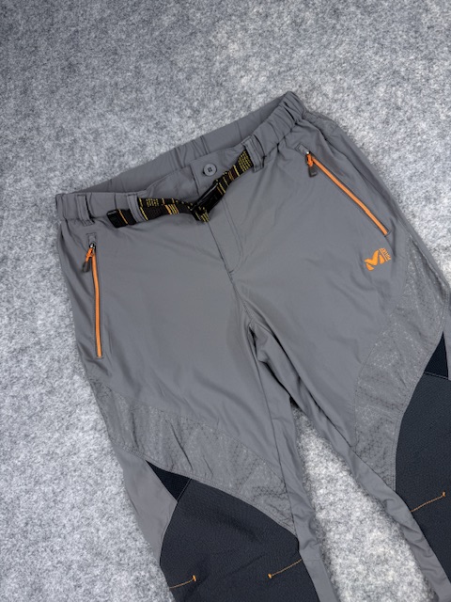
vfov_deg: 71.6
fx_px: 417
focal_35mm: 24
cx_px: 226
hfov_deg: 56.8
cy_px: 301
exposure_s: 1/121
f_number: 1.78
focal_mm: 6.76
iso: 64
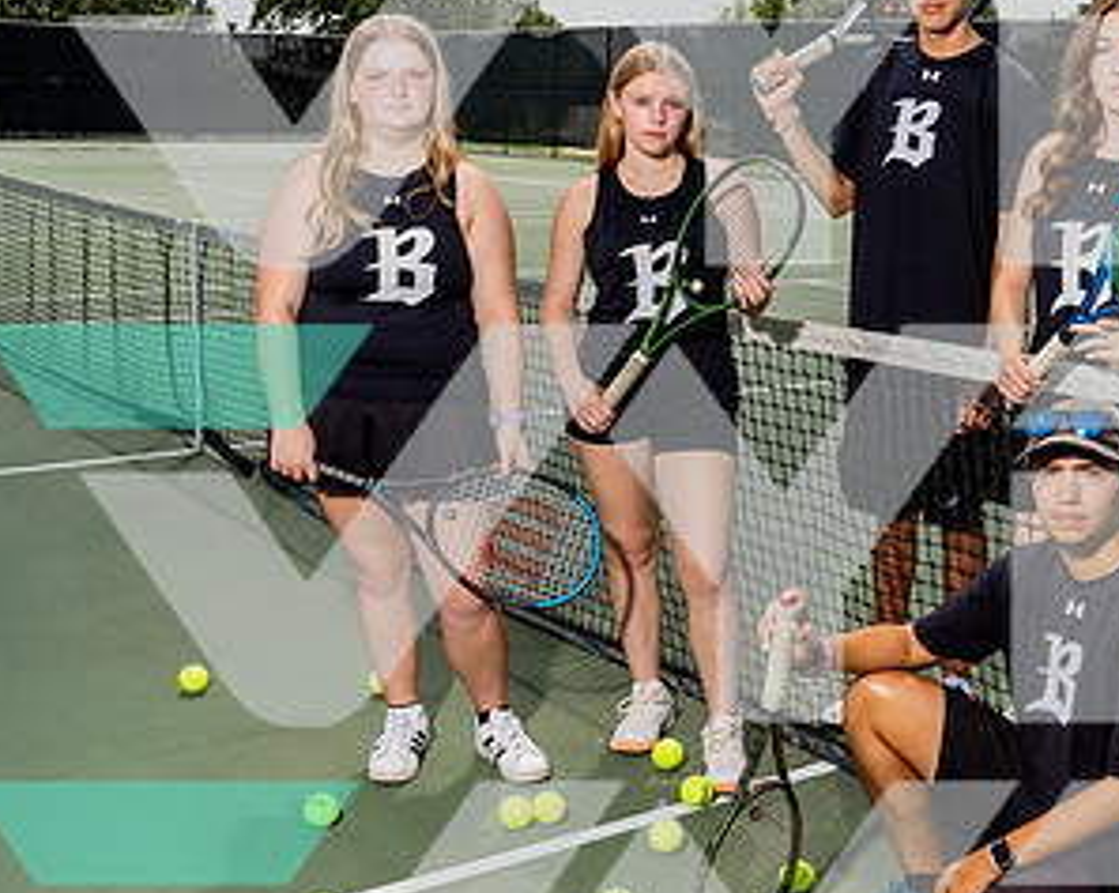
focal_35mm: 50
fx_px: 1654
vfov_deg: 30.1
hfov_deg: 35.9
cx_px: 926
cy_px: 523
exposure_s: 1/640
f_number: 8
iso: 100
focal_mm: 24
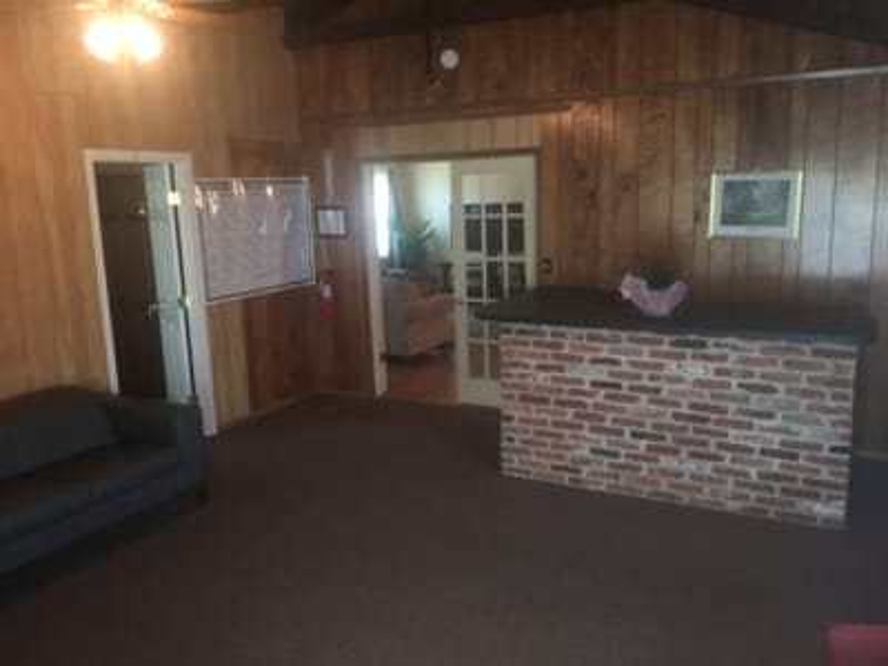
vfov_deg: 48.2
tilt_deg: -11.2
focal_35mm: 29
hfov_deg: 61.7
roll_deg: +1.2
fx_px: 744
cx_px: 444
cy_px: 333
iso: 100
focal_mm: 4.15
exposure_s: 1/24
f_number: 2.2
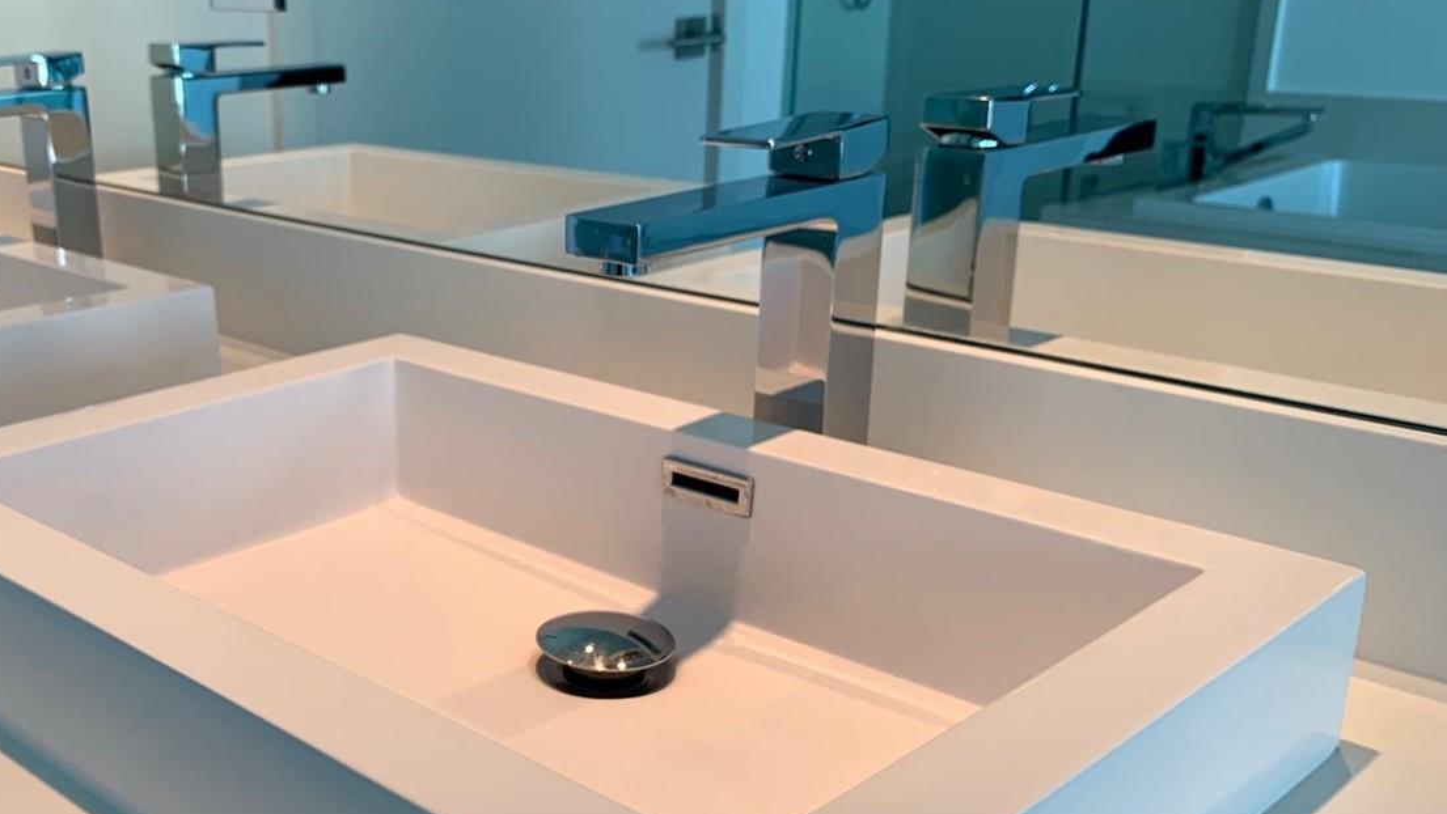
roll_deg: +2.1
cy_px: 520
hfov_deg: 48.0
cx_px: 410
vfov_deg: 28.9
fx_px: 1573
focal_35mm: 41
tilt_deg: -19.6
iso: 25
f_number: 1.8
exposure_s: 1/120
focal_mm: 4.25
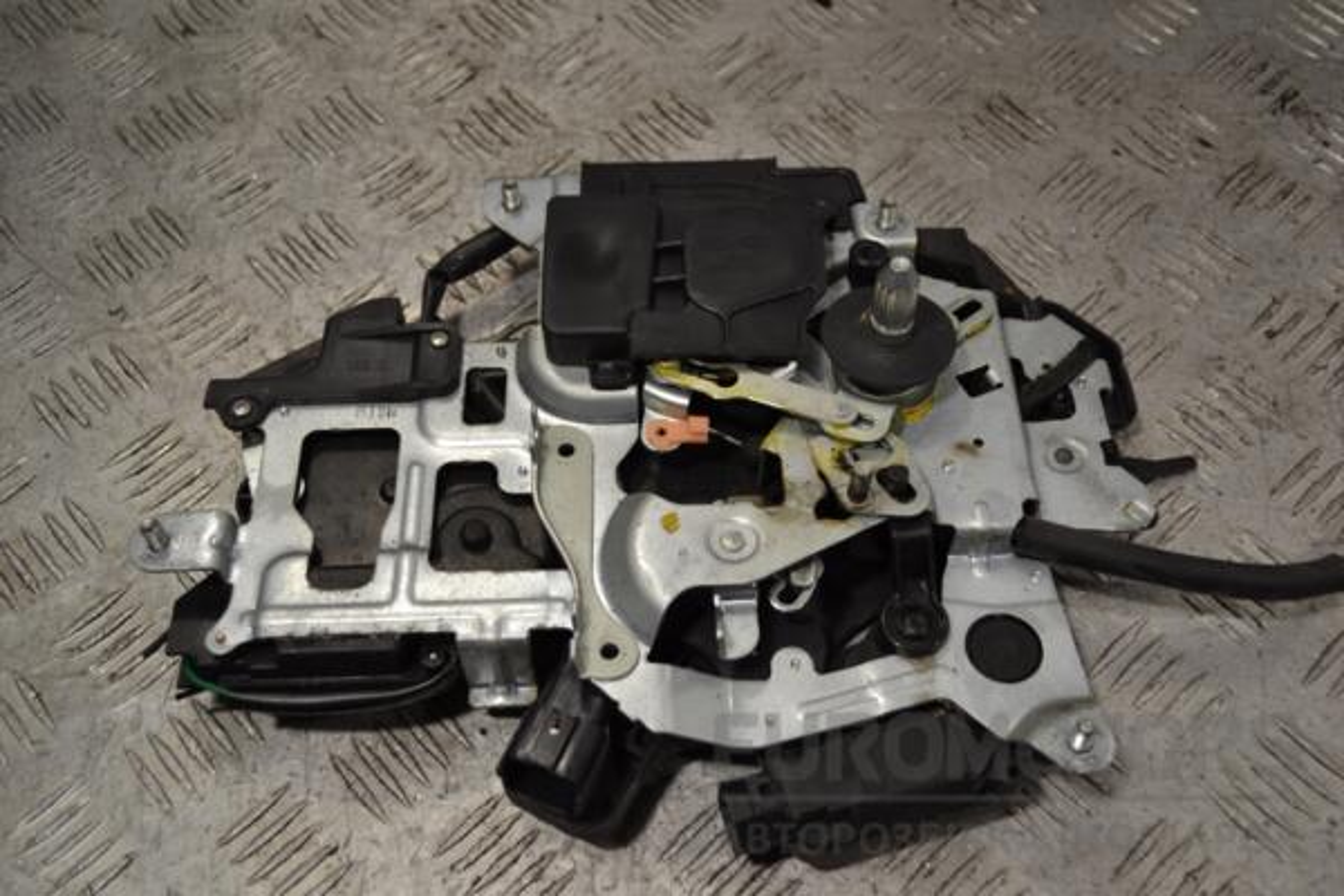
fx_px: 1456
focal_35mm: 39
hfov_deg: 49.6
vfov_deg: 34.2
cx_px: 672
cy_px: 448
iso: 100
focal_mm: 26
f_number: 4.2
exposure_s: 1/60
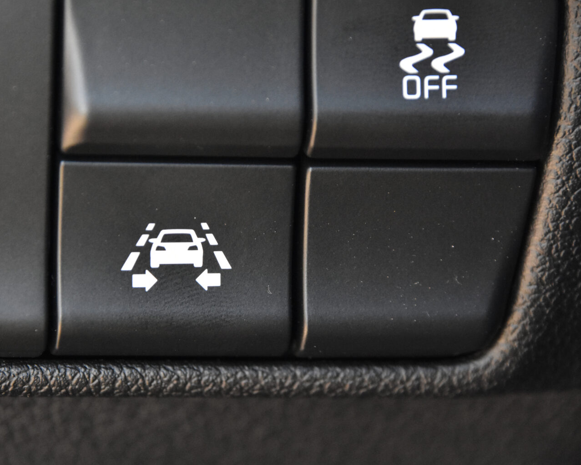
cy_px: 232
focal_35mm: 508
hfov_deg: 3.8
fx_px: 8737
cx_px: 237
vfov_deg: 3.0
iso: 4500
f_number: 6.3
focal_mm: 300
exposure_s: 1/250
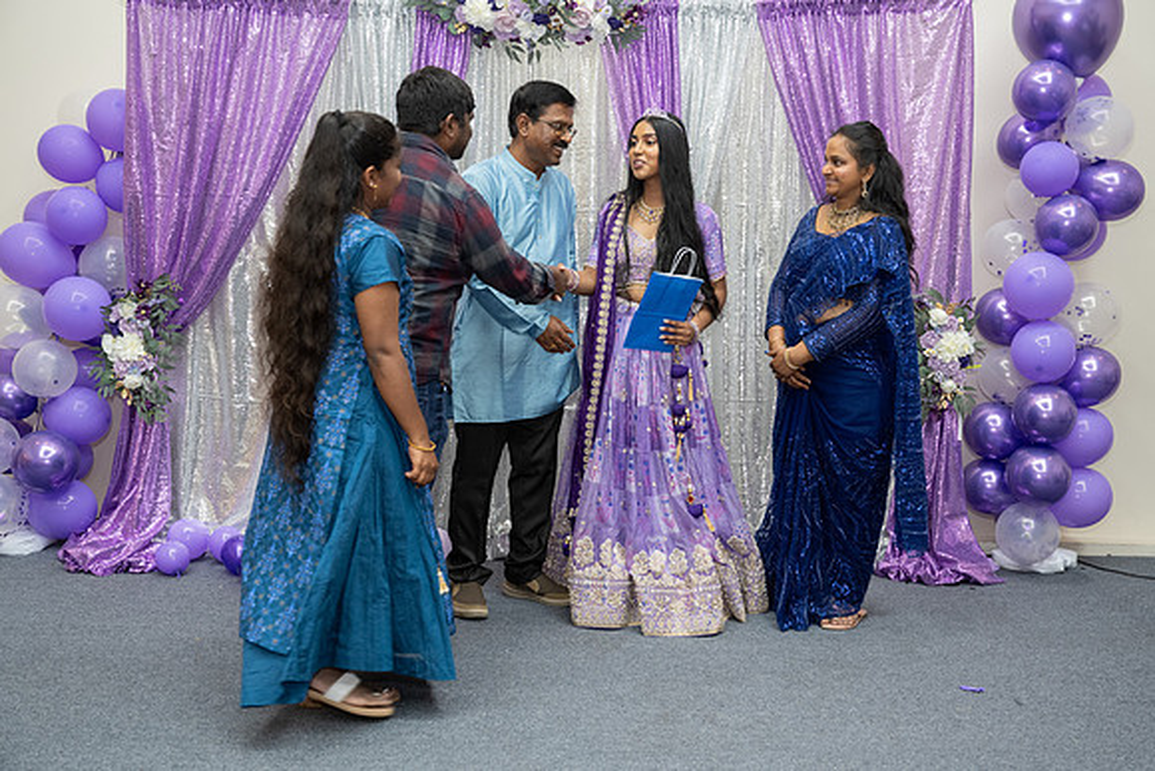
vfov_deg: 37.1
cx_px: 578
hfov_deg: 53.4
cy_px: 386
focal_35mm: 36
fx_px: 1148
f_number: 3.5
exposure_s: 1/160
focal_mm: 35
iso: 1000
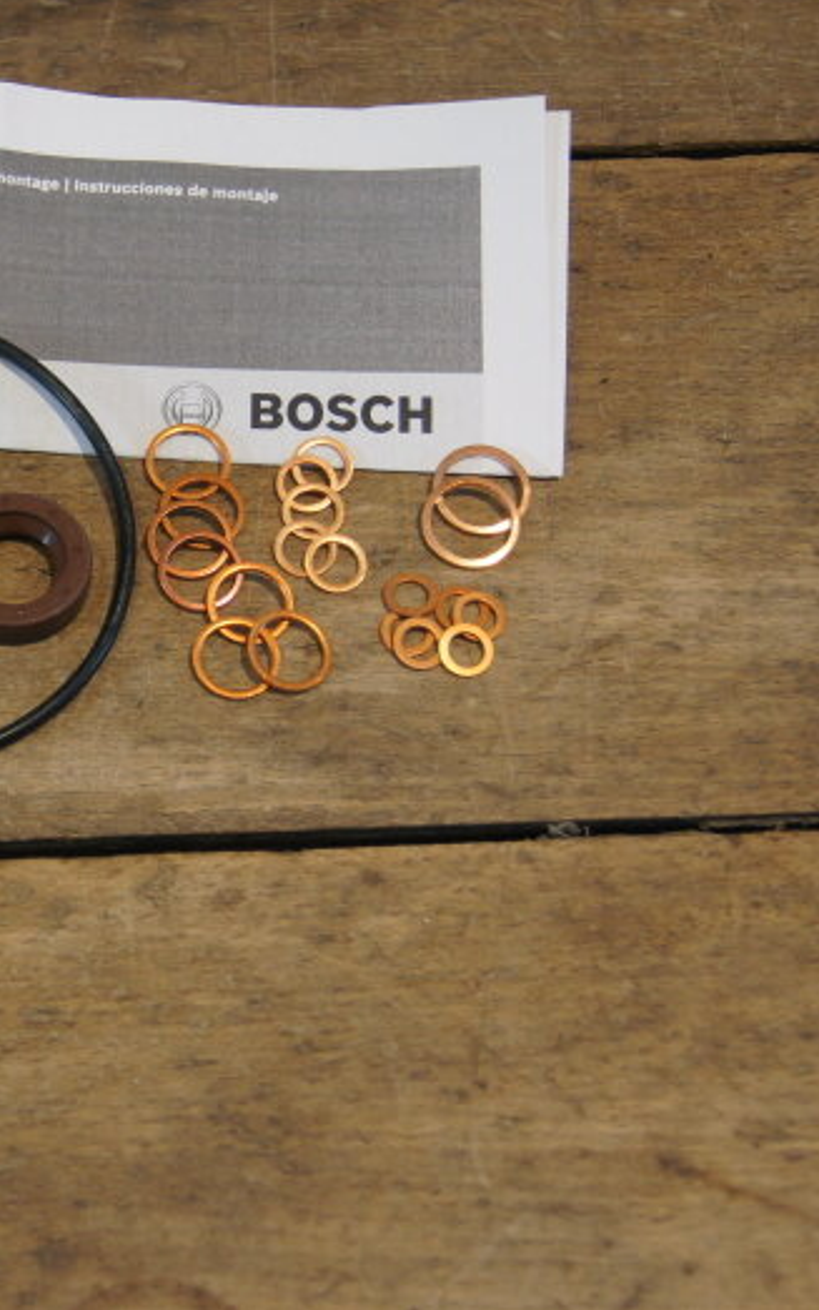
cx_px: -43
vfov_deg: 29.4
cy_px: 647
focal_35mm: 70
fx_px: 2499
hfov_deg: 18.0
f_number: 4.5
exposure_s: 1/50
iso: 640
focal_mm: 30
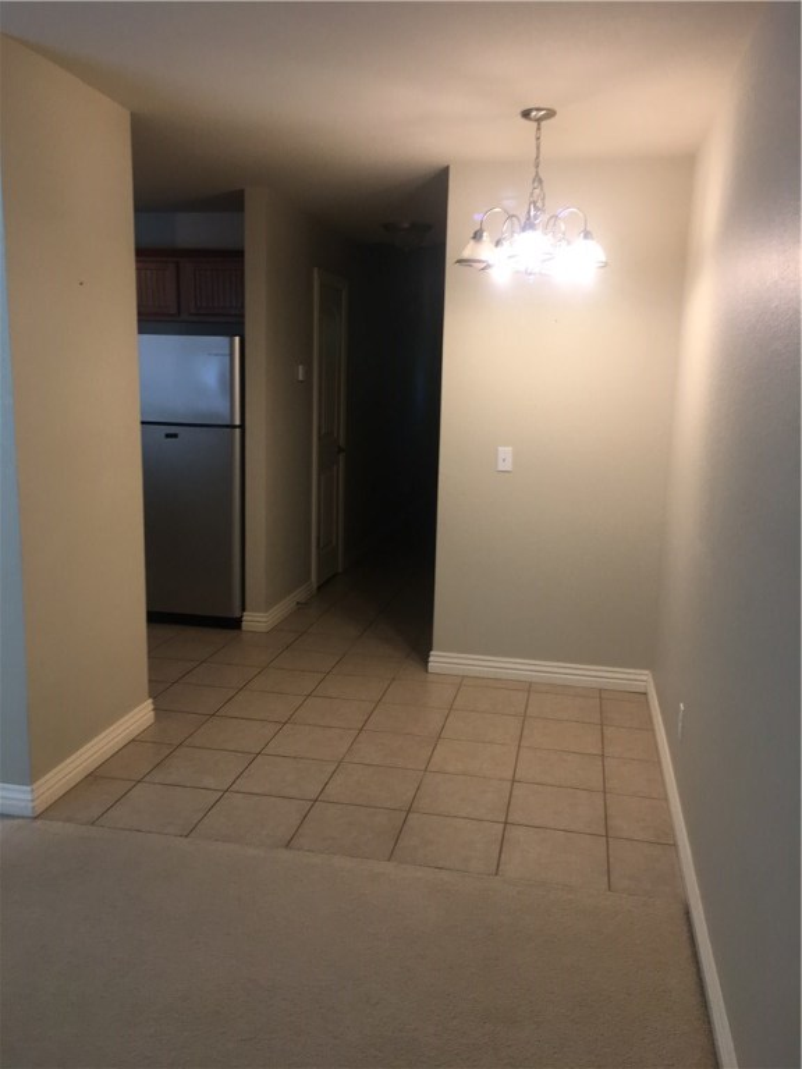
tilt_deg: -9.3
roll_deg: -1.1
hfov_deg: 48.2
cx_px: 401
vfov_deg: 61.7
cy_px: 534
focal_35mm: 29
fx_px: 896
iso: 50
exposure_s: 1/30
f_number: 2.2
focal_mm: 4.15
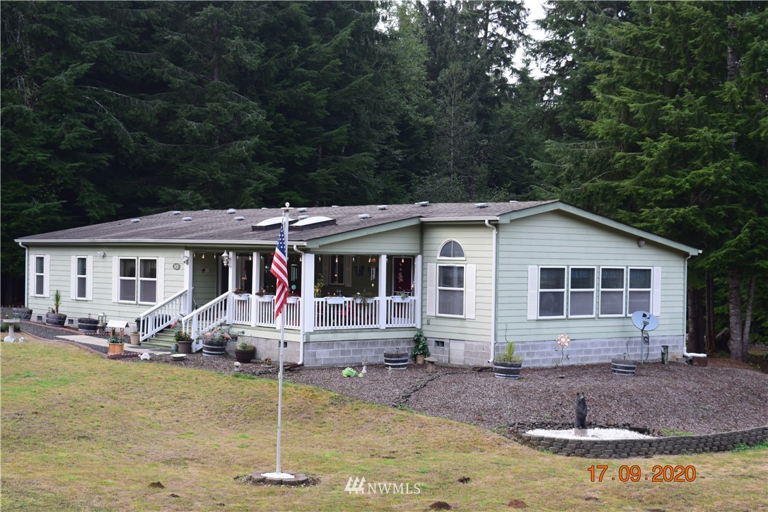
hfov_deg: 33.4
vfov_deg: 22.6
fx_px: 1280
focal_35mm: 60
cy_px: 256
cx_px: 384
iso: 400
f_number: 8
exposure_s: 1/80
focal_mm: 40
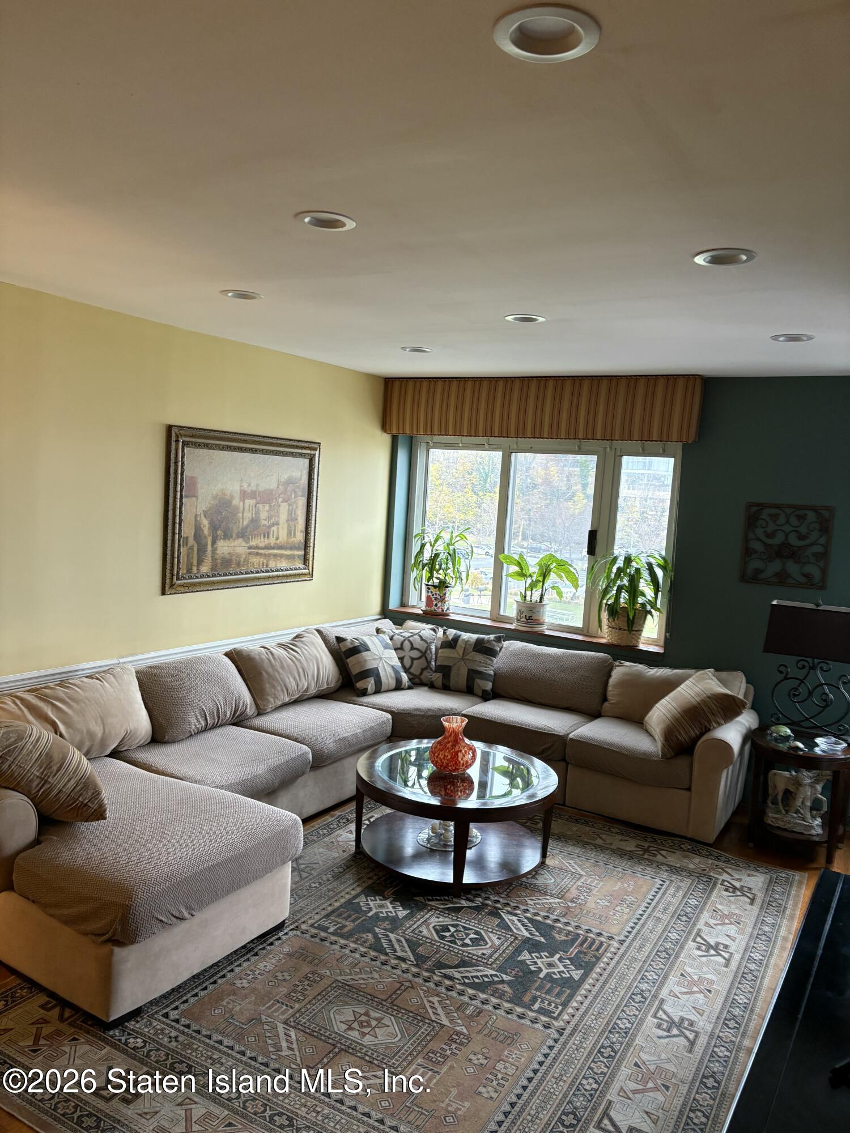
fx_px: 851
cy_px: 566
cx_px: 425
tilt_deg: -7.6
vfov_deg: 67.3
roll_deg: -4.0
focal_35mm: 26
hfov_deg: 53.1
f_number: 1.6
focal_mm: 5.96
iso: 160
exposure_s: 1/60
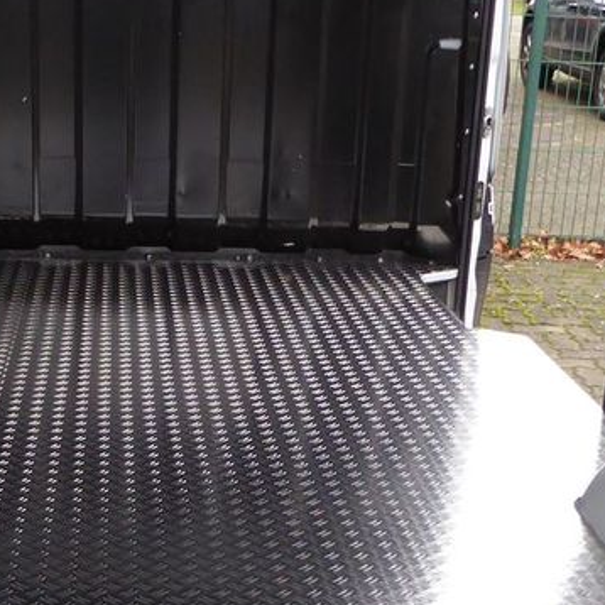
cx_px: 184
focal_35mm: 74
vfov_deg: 22.8
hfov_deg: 23.2
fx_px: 1463
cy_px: 549
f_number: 3.3
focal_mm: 4.3
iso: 320
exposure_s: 1/60
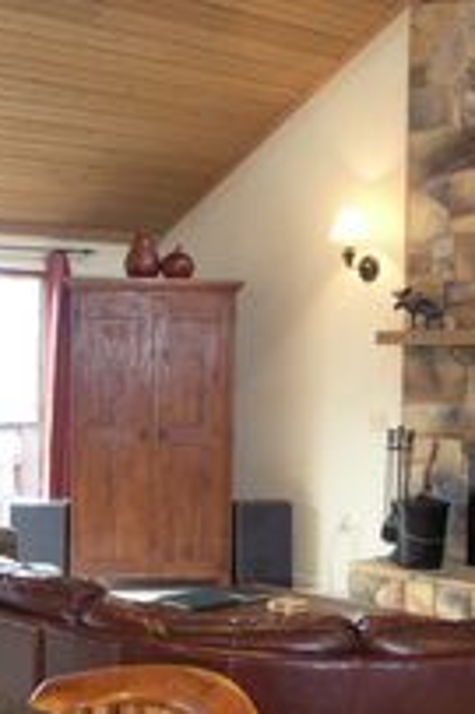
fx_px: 1308
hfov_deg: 20.3
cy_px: 429
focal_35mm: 66
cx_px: 398
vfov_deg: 30.5
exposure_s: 1/21.8
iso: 200
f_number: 2.8
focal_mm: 5.8
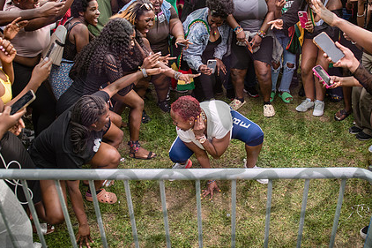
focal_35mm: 33
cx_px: 204
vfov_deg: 39.7
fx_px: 341
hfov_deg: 57.1
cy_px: 97
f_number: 3.2
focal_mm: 24
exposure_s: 1/500
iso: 500
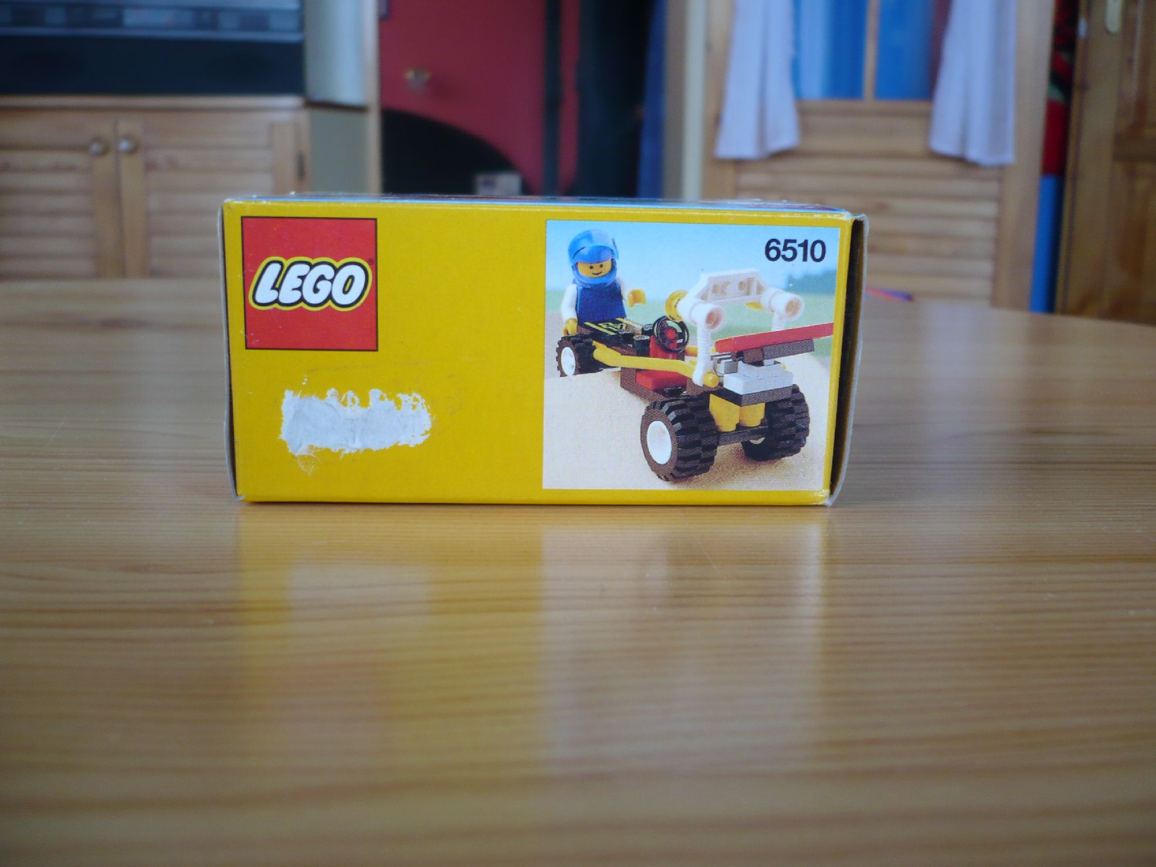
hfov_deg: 52.6
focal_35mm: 35
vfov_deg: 40.7
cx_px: 578
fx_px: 1169
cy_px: 434
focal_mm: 5.8
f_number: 2.8
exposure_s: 1/30
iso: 100
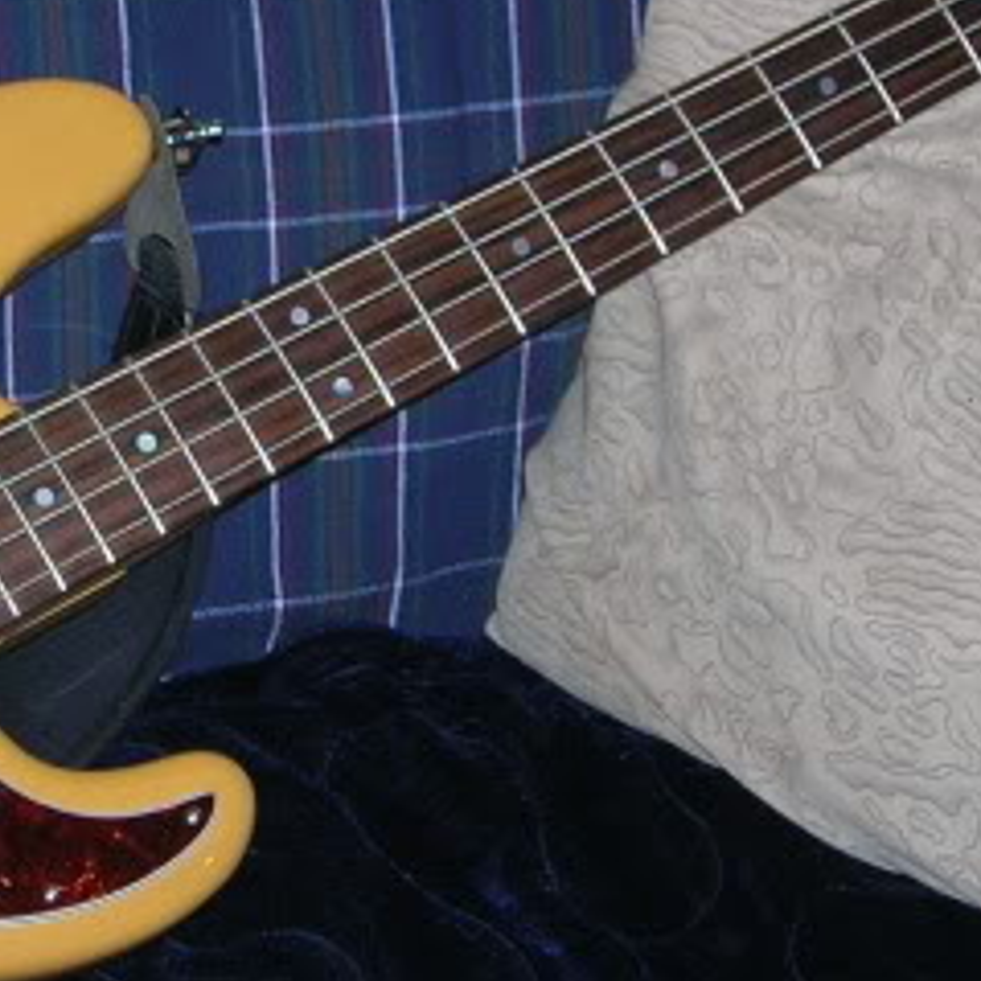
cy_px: 476
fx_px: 3976
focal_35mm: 124
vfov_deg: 14.1
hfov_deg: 14.0
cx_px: 257
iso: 69
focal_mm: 7
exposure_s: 1/60.1
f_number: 3.1
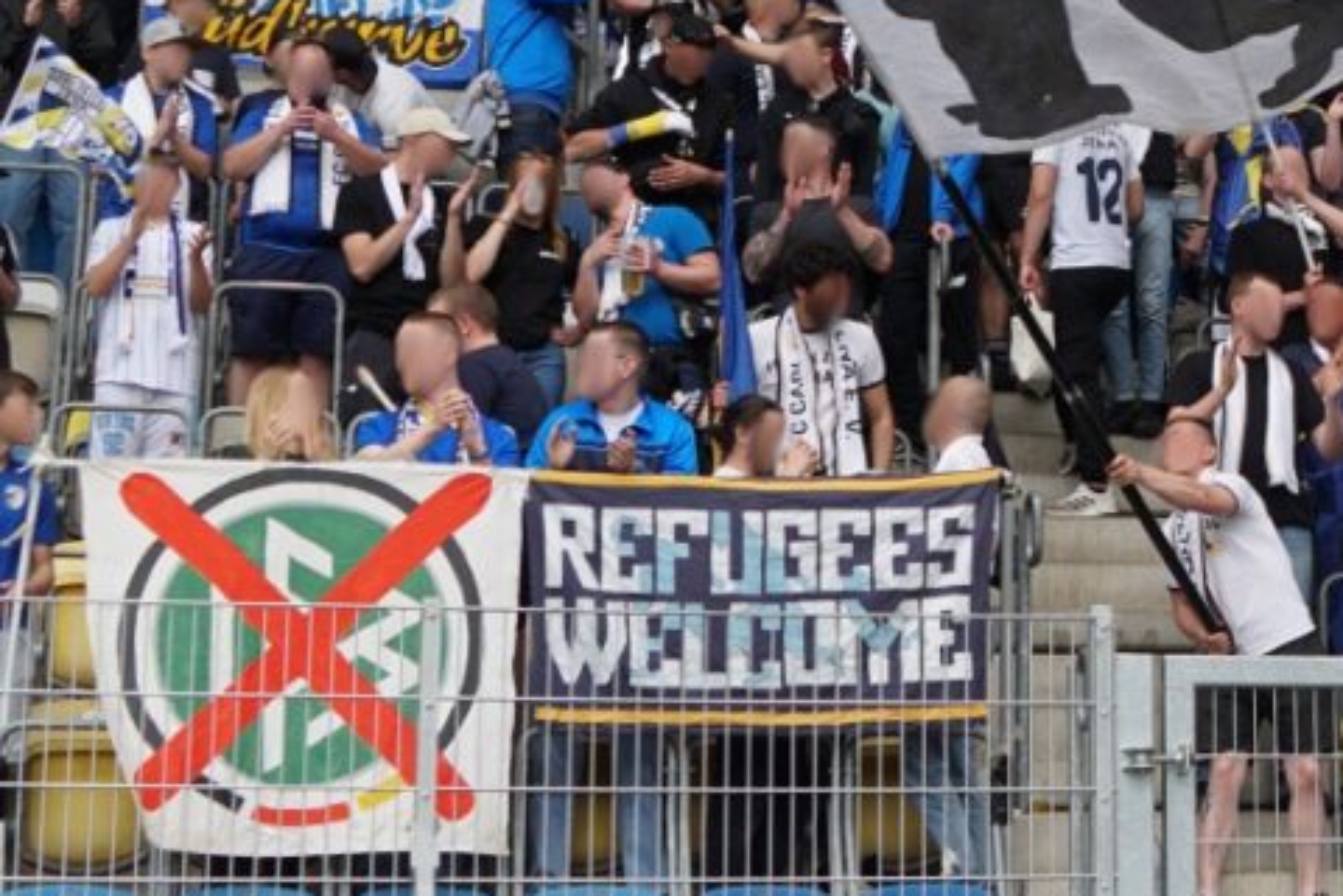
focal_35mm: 90
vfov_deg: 15.0
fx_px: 3357
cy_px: 80
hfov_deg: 21.5
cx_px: 1477
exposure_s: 1/200
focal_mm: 18
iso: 100
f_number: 4.5
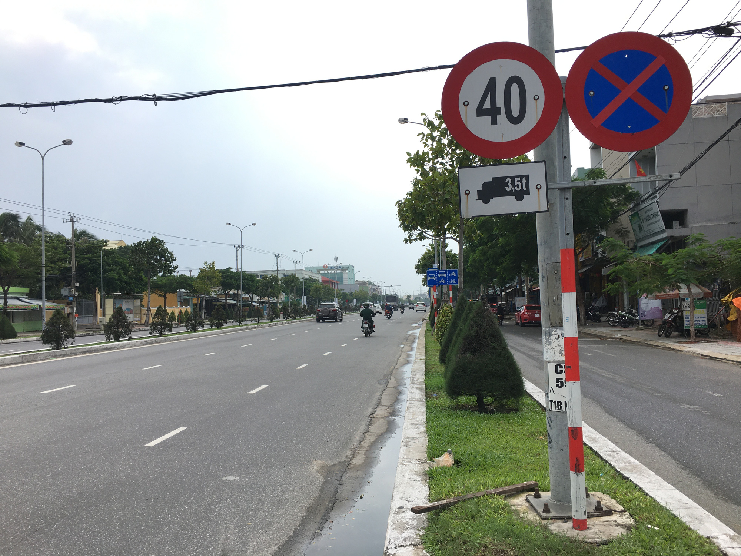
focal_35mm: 29
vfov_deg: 48.2
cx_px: 370
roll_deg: +1.2
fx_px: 621
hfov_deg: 61.7
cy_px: 278
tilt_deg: +3.7
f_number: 2.2
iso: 25
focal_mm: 4.15
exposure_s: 1/1374
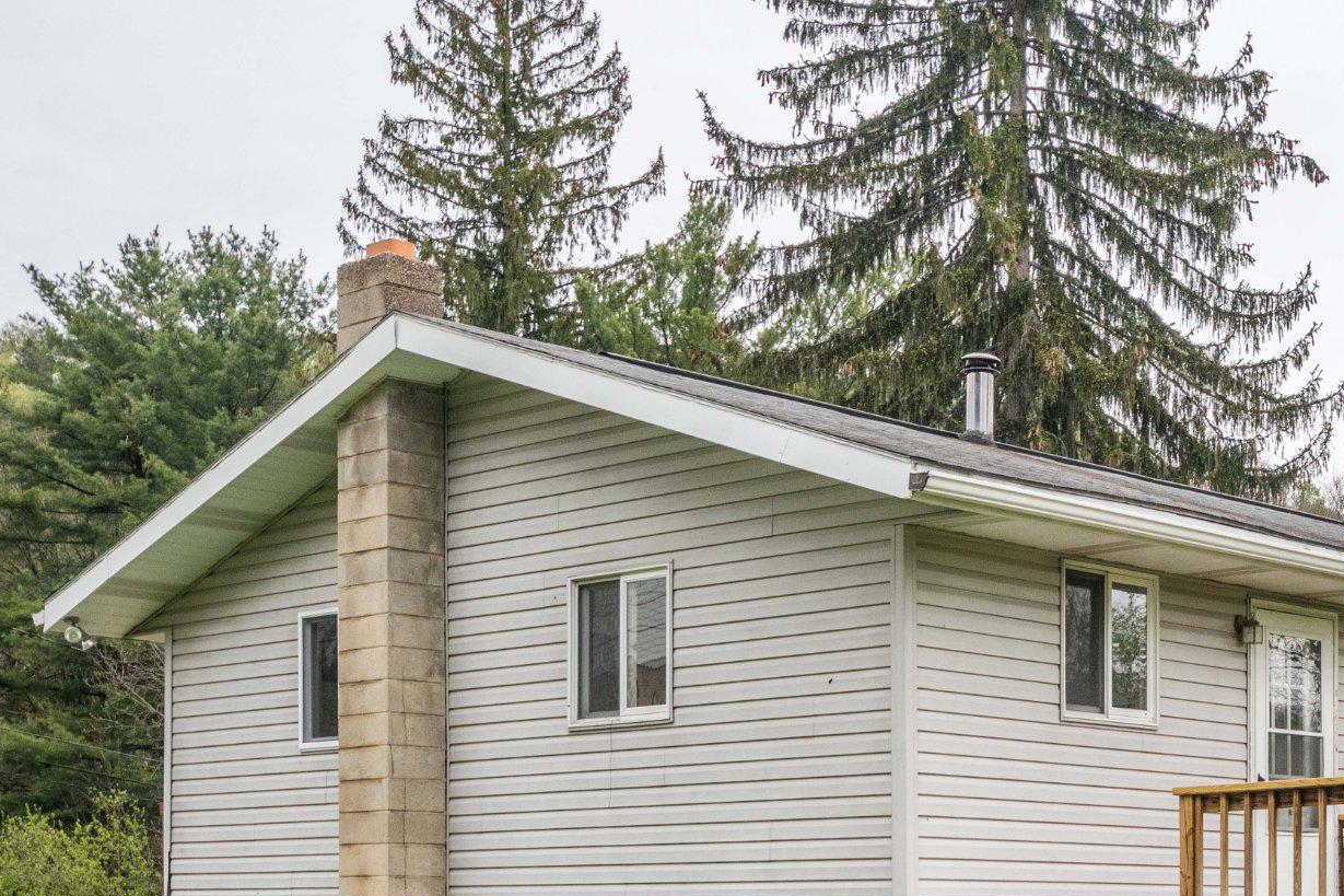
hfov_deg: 32.9
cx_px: 971
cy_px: 712
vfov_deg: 22.3
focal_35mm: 60
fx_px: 2240
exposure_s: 1/320
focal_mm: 24
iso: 640
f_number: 9
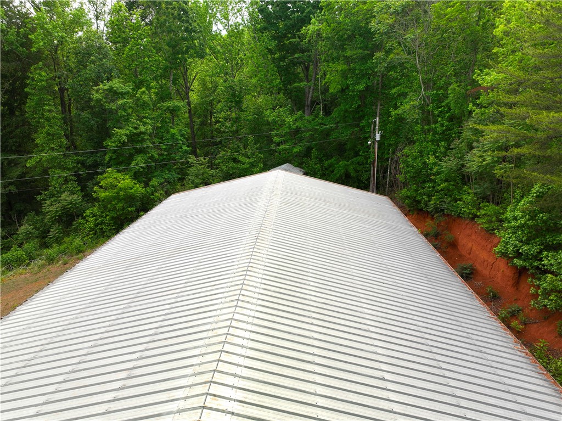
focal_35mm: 24
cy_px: 210
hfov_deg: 71.6
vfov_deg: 56.8
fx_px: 389
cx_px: 281
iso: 100
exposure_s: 1/160
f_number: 2.8
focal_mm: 12.29
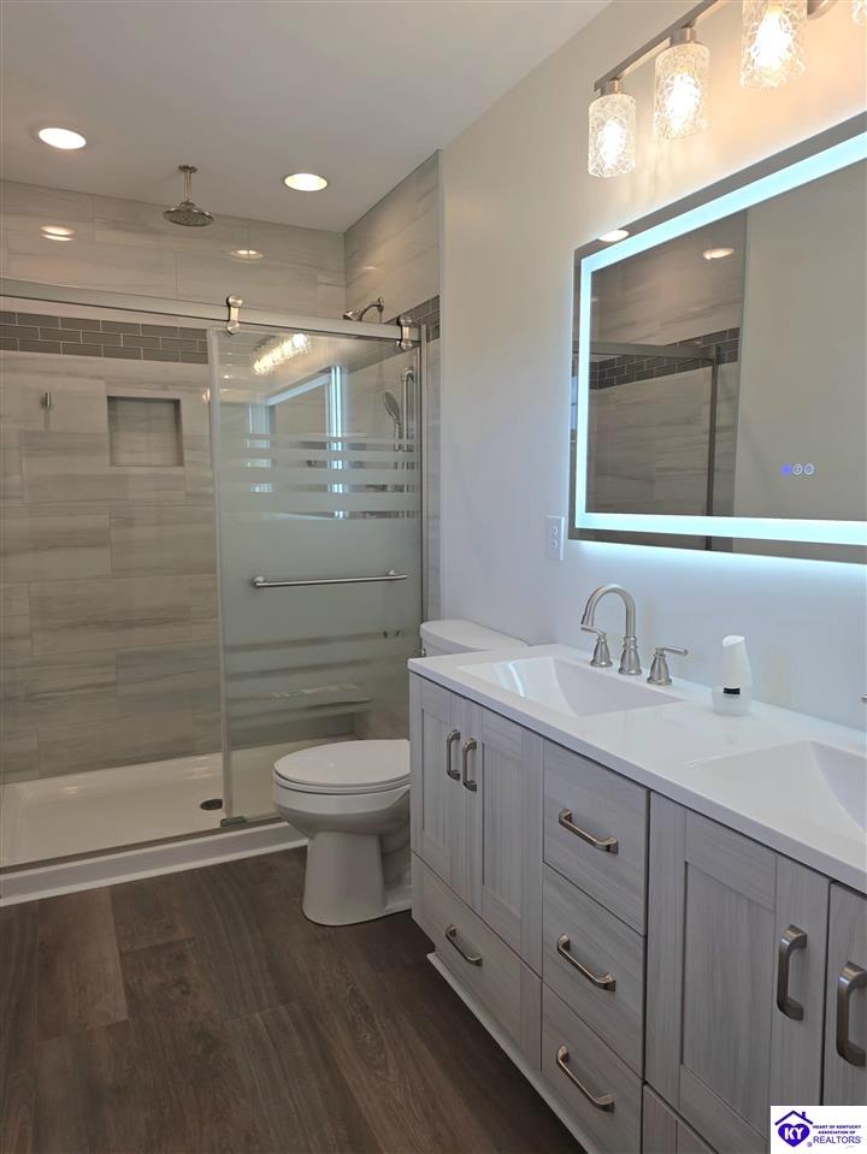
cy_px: 577
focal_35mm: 23
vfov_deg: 73.9
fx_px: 768
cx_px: 434
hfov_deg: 58.9
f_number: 1.7
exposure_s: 1/120
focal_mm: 6.25
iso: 12
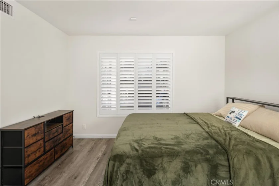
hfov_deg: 98.5
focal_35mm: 16
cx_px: 140
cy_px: 93
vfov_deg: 75.5
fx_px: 120
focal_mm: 15.5
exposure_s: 1/2.5
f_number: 6.3
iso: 31
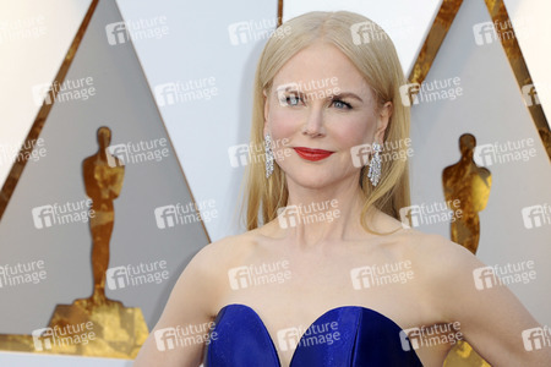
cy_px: 184
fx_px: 2066
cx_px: 276
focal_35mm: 135
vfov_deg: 10.2
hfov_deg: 15.2
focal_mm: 135
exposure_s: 1/250
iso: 1000
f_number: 7.1
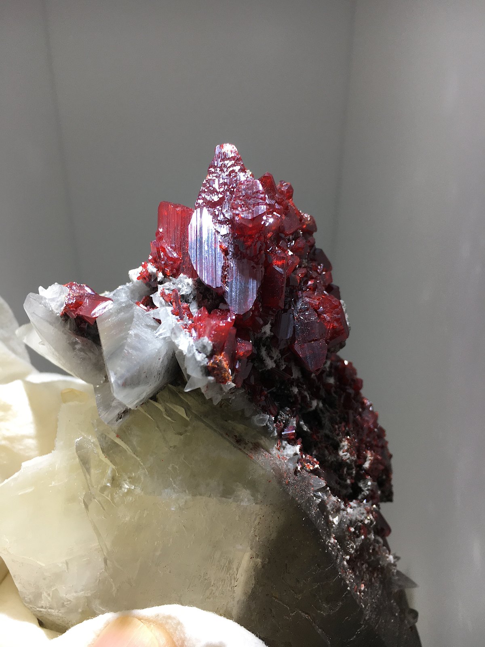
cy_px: 324
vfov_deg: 61.7
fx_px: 542
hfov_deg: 48.2
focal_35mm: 29
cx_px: 242
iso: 32
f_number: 2.2
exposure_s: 1/100
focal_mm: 4.15
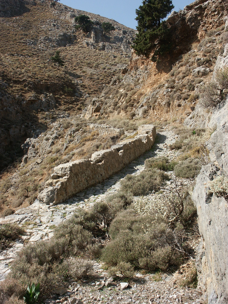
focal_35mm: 44
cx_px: 114
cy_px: 152
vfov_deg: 42.9
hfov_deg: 32.9
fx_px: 386
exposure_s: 1/350
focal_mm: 11.39
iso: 100
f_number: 8
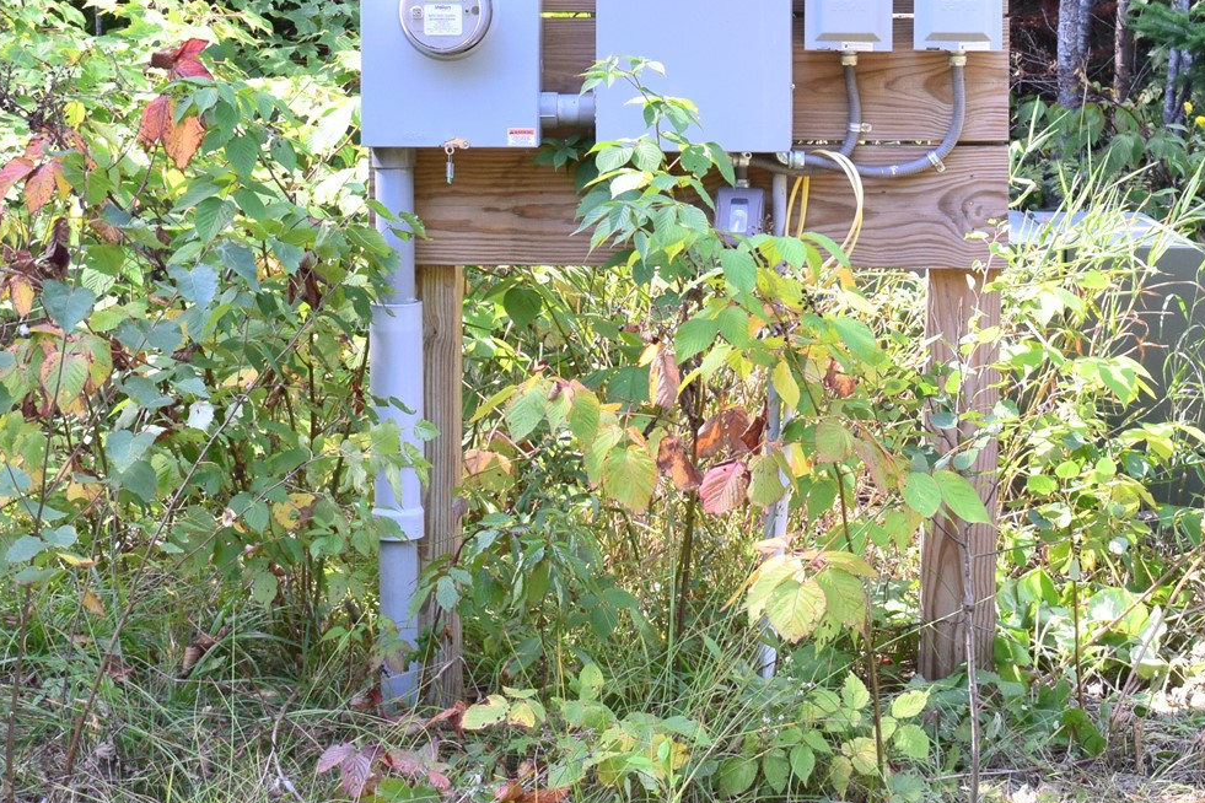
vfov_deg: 14.5
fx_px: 3113
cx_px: 598
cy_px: 36
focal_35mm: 93
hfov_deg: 21.9
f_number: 9
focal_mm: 28
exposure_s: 1/80
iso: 400
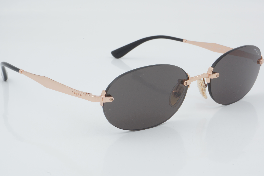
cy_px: 88
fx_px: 550
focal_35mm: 75
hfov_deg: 27.0
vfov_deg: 18.2
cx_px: 132
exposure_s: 1/3
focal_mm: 50
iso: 100
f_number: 32
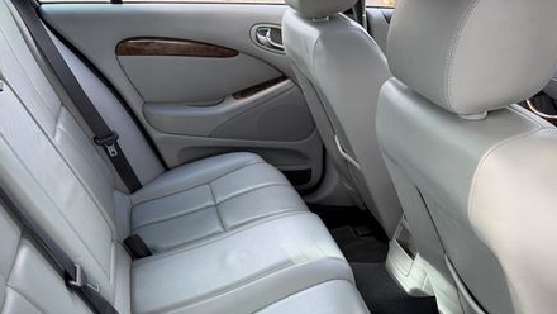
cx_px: 296
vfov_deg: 30.7
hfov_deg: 52.7
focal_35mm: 38
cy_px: 238
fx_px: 562
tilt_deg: -29.6
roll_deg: -0.6
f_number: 1.78
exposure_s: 1/174
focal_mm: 6.76
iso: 80
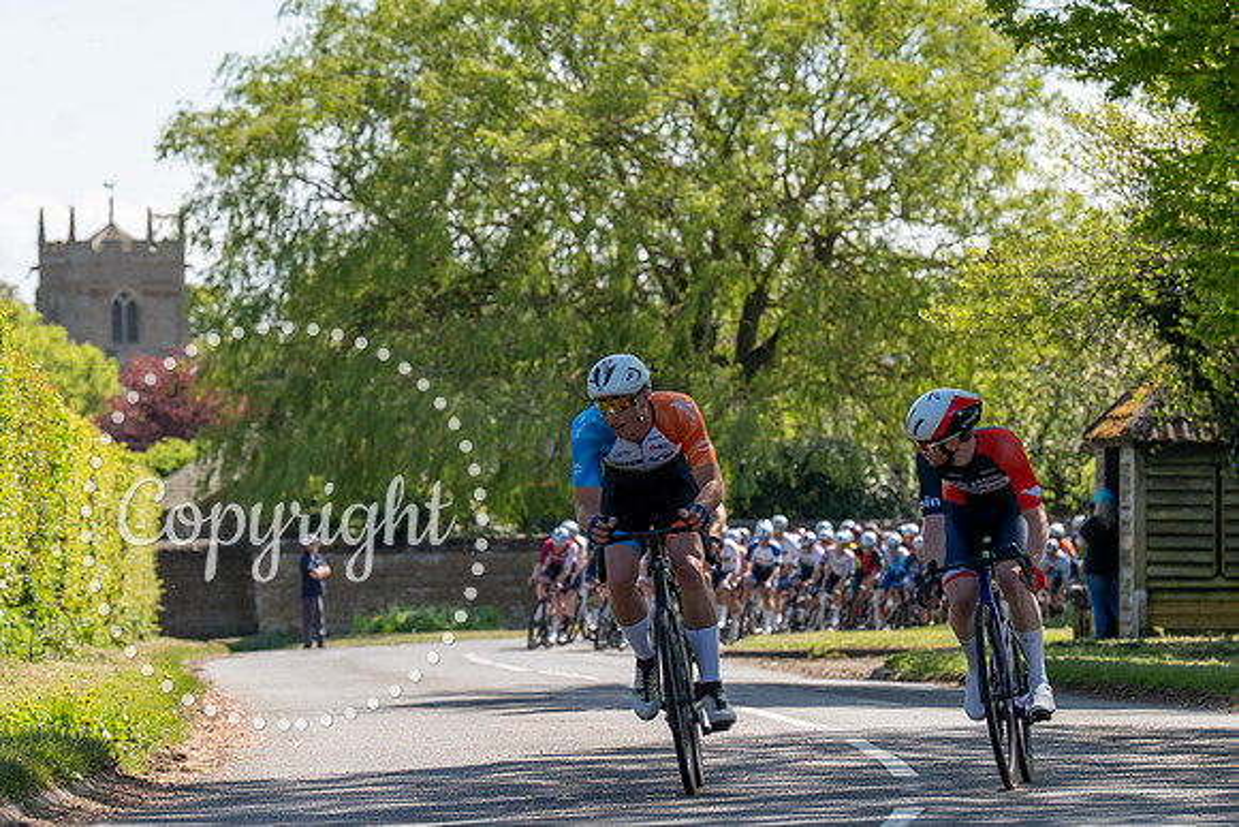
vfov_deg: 6.9
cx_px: 622
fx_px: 6905
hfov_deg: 10.3
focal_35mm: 201
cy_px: 448
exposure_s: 1/1000
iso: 250
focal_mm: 148
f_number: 5.6
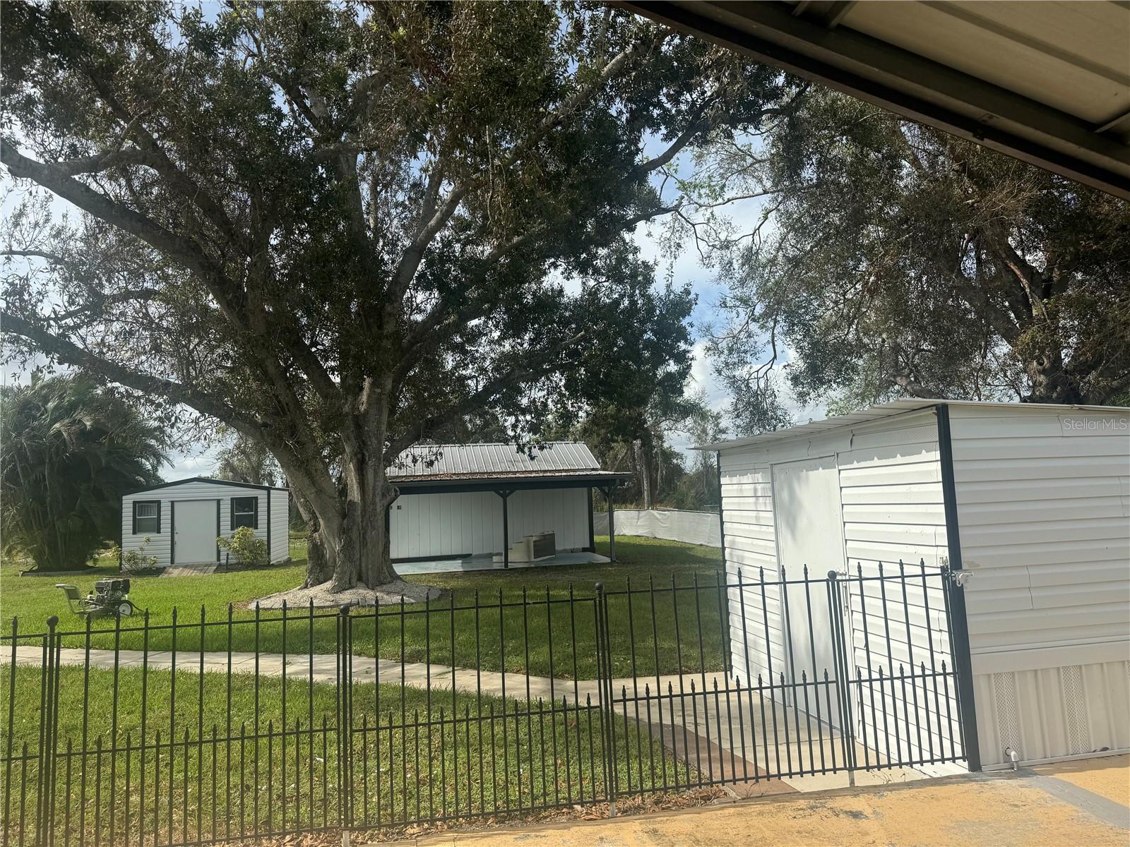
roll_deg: +2.5
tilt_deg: +4.4
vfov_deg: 56.8
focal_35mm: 24
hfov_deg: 71.6
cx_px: 565
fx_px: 783
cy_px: 424
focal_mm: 6.76
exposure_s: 1/4310
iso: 80
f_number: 1.78
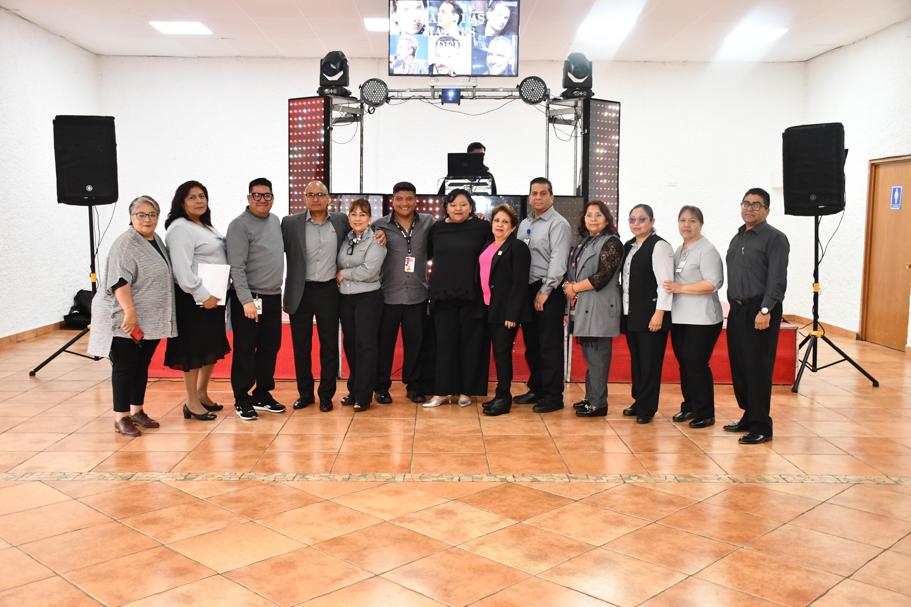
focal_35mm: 34
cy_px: 304
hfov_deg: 55.8
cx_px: 456
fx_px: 860
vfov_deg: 38.9
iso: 2000
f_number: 4
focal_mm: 23
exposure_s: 1/60
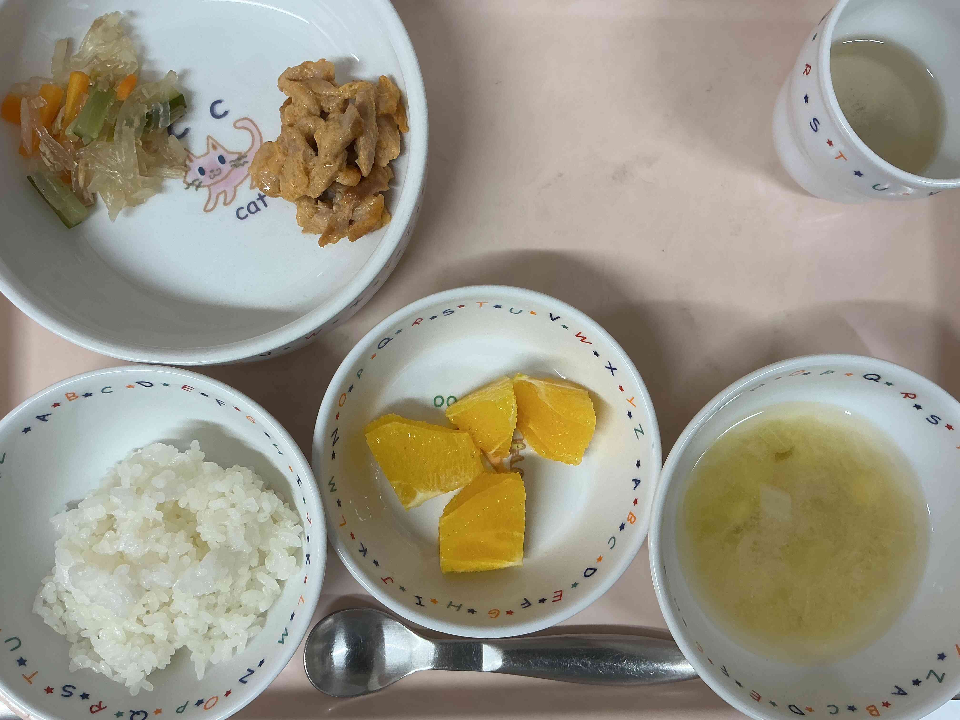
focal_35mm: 29
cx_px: 480
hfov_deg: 61.7
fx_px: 804
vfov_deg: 48.2
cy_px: 360
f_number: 1.8
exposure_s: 1/60
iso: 32
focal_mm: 3
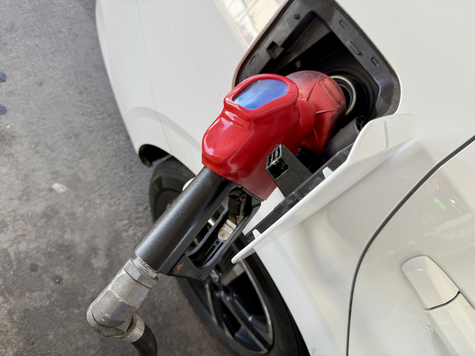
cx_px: 238
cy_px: 178
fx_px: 329
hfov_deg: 71.6
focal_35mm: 24
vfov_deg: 56.8
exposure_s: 1/223
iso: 64
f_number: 1.78
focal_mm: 6.76
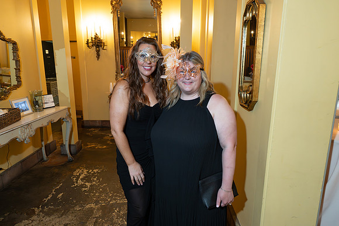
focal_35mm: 24
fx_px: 226
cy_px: 113
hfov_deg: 73.7
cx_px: 170
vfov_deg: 53.2
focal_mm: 24
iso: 2500
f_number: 5
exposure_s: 1/80
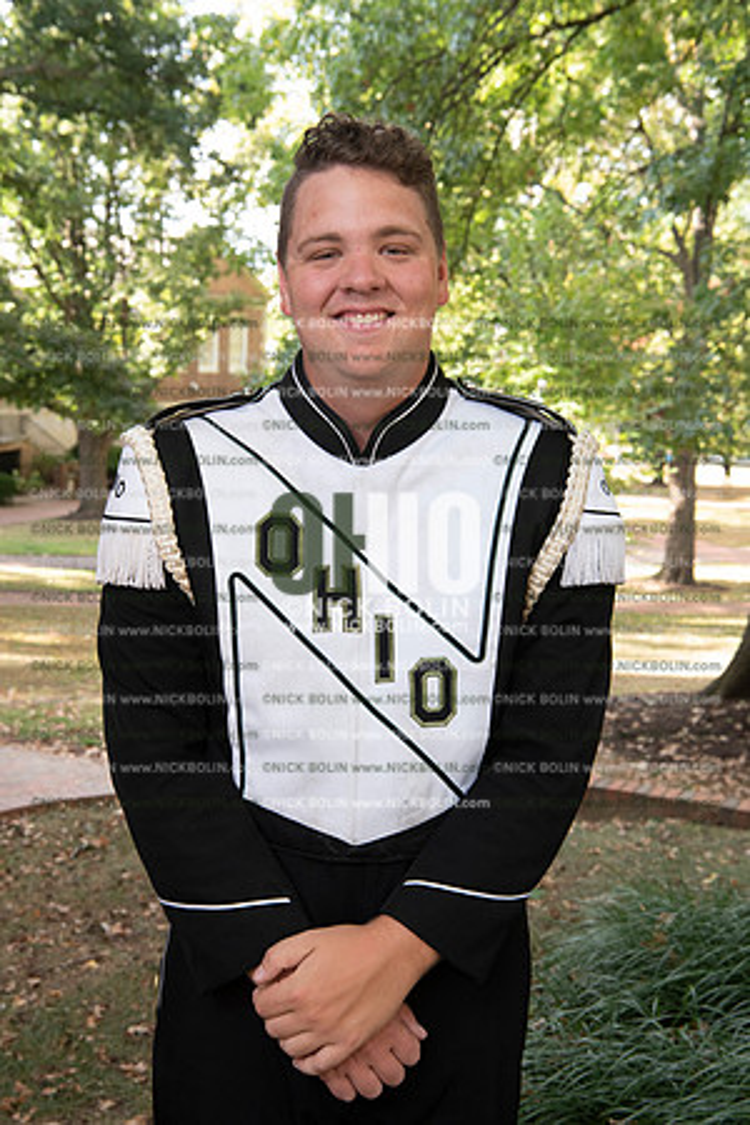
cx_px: 375
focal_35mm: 50
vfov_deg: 39.6
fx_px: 1562
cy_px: 562
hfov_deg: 27.0
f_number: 8
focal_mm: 50
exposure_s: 1/100
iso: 800
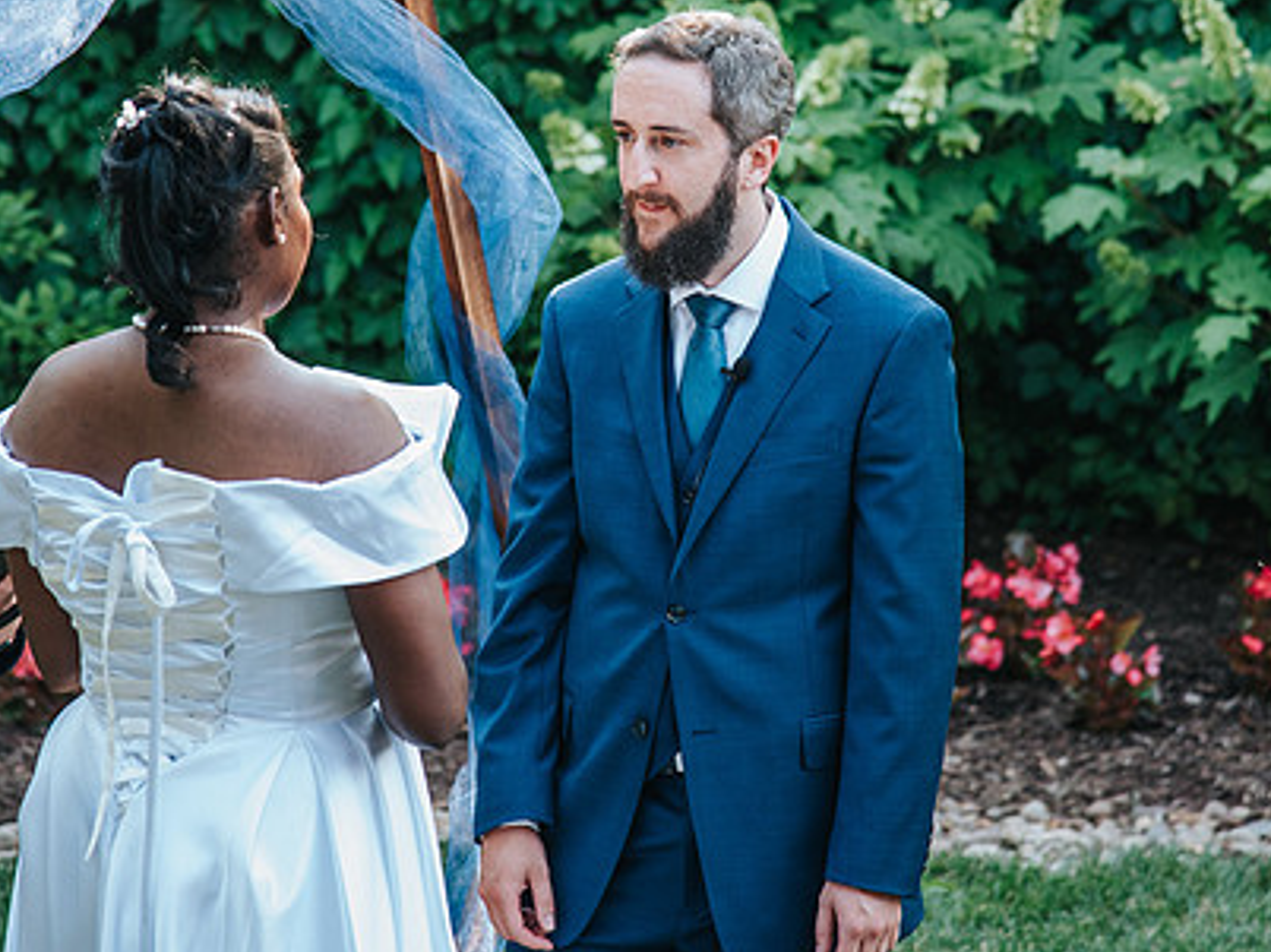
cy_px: 237
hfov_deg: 9.9
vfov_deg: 7.4
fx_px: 7302
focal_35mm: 199
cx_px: 678
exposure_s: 1/200
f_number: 4
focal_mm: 120
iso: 800
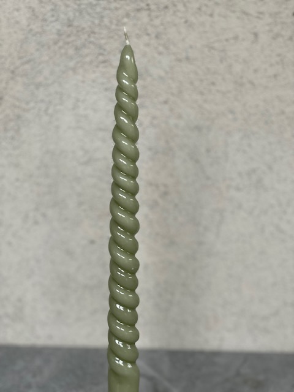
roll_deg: -0.6
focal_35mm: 52
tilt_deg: -16.6
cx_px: 147
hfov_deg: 28.0
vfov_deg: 36.8
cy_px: 196
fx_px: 589
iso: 250
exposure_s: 1/115
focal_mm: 6
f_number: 2
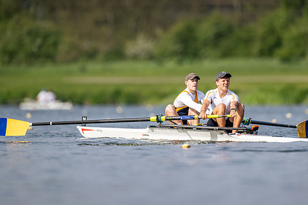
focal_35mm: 739
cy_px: 87
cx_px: 186
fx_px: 6322
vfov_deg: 1.9
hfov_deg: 2.8
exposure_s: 1/2500
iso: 250
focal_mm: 600
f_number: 4
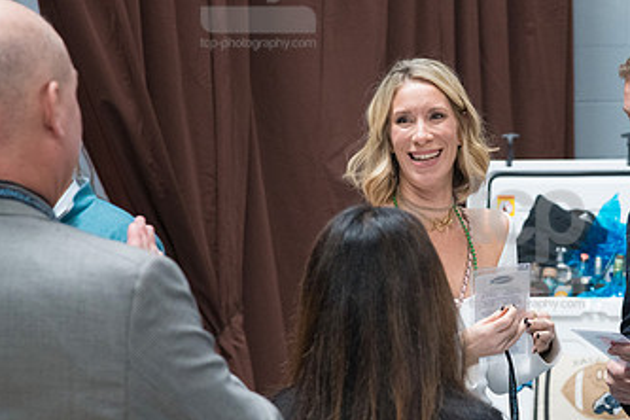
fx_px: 3202
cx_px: 528
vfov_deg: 7.5
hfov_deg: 11.2
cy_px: 243
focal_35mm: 183
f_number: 5.6
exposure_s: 1/250
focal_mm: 105
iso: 4000
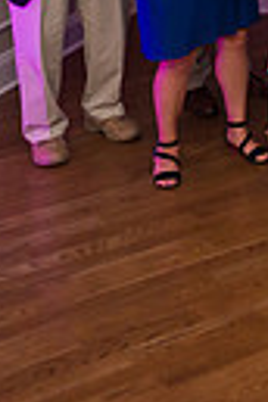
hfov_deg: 9.4
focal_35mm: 117
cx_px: 779
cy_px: -181
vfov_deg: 16.2
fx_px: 1306
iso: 1250
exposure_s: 1/200
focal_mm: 26
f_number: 5
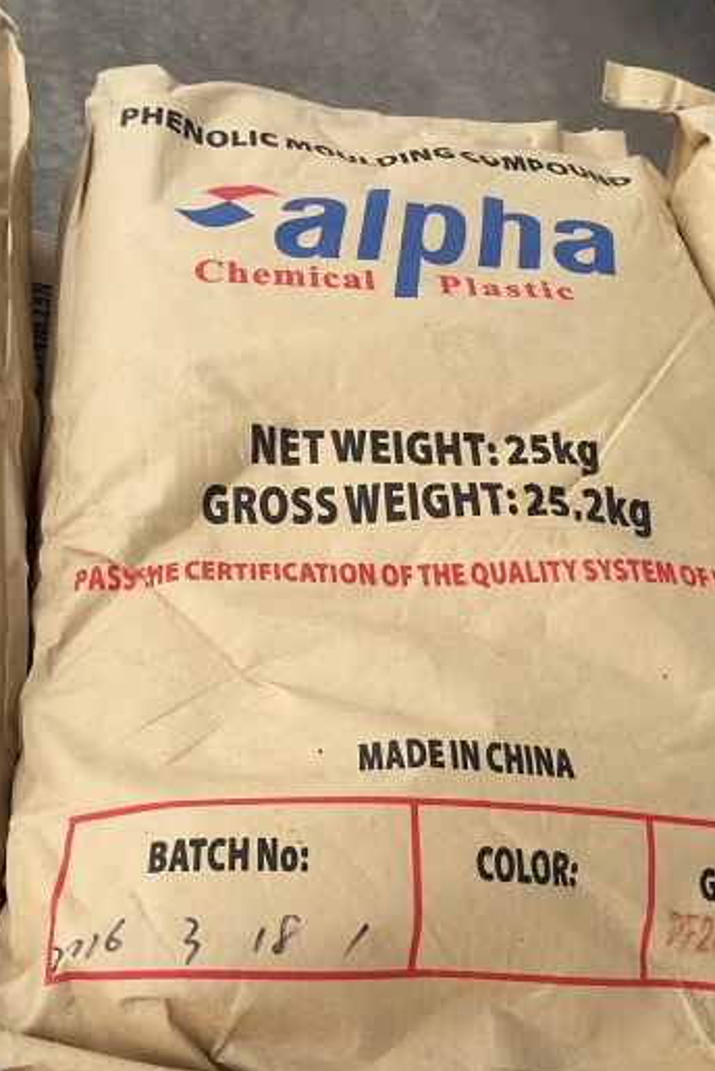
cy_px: 676
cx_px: 345
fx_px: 1160
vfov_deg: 49.0
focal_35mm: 39
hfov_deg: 34.2
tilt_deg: -54.1
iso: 32
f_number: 2.2
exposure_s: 1/791
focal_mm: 4.15
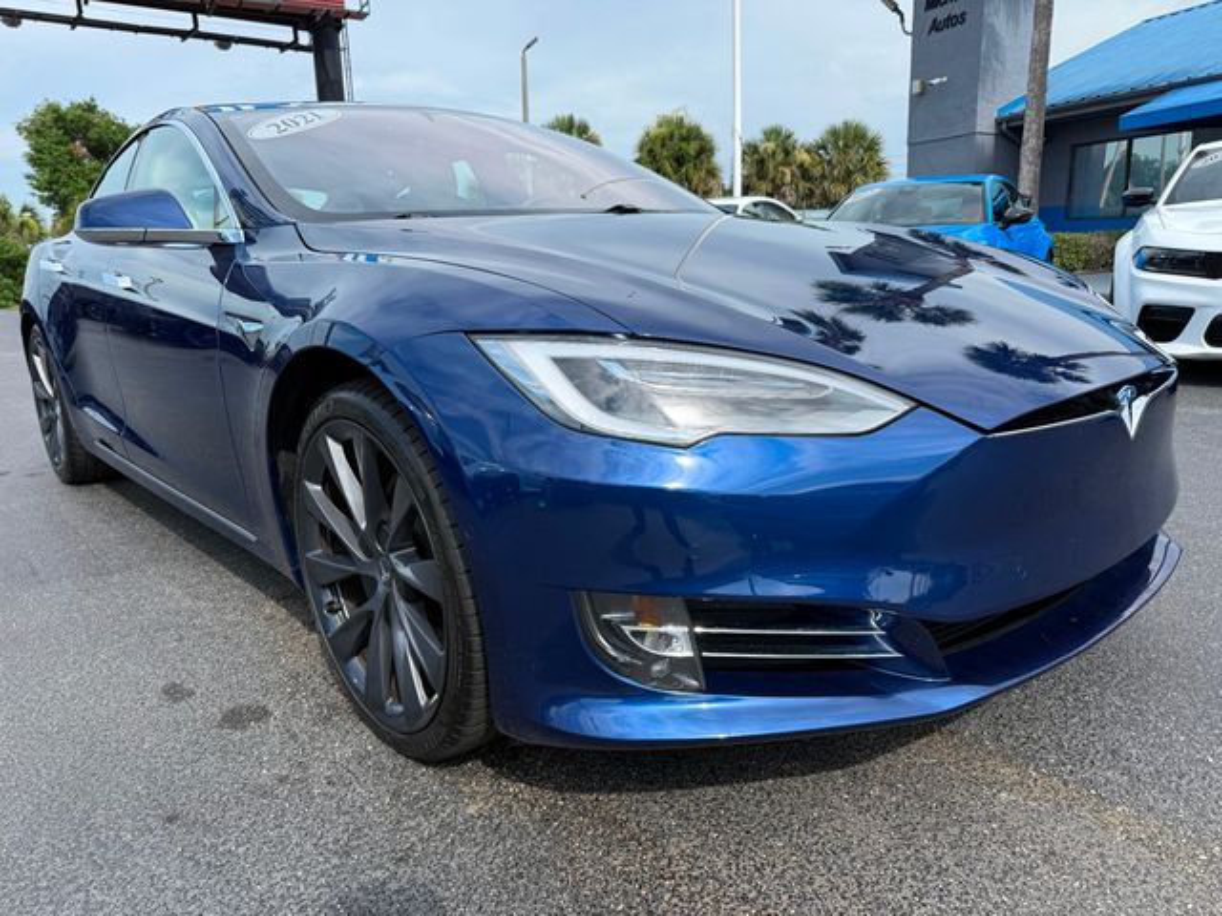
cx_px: 611
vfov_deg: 56.8
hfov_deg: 71.6
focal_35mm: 24
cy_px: 458
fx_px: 847
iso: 80
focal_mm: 6.76
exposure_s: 1/2611
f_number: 1.78
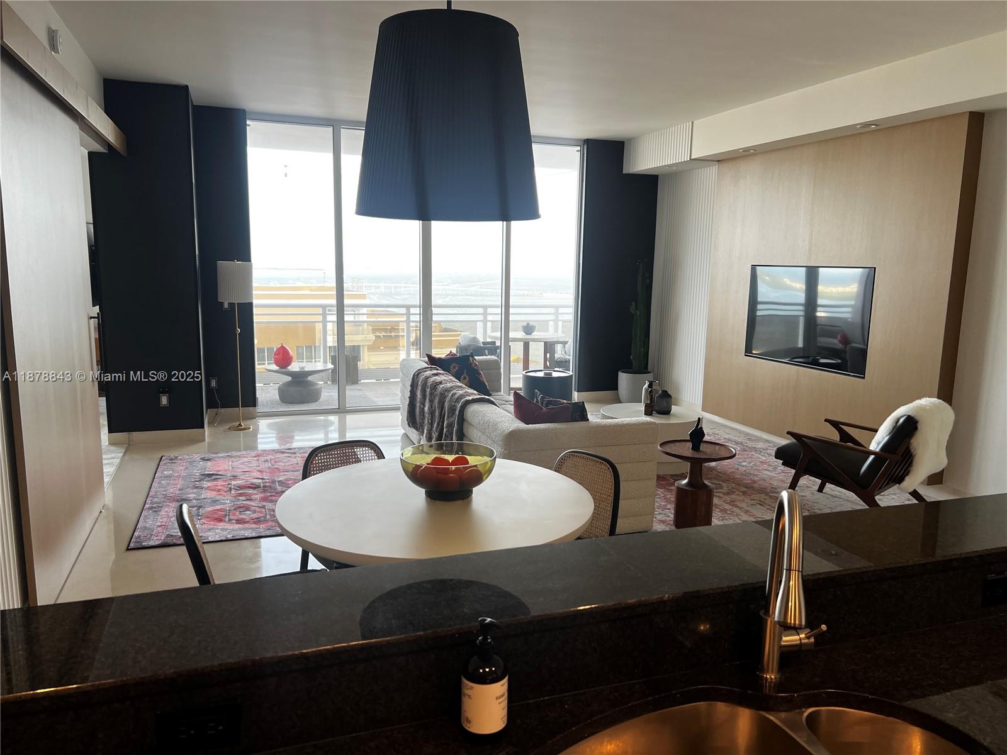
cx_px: 504
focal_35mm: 26
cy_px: 378
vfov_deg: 53.1
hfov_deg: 67.3
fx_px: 756
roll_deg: -0.9
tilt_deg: -9.0
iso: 64
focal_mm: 5.7
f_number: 1.5
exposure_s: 1/121
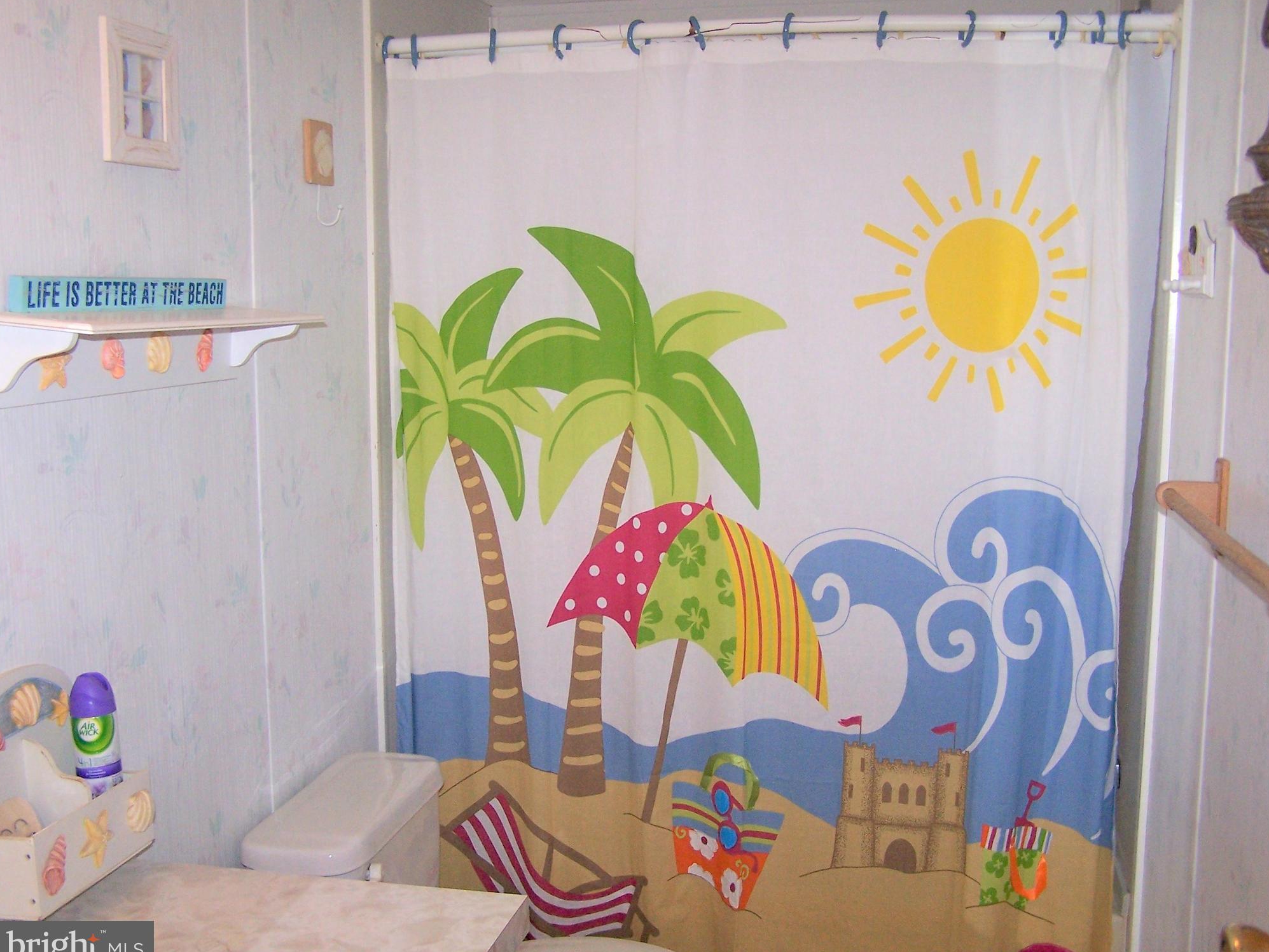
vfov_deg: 36.8
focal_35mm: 39
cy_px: 485
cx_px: 646
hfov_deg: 47.9
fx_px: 1430
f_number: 2.8
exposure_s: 1/60
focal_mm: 6.3
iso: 140
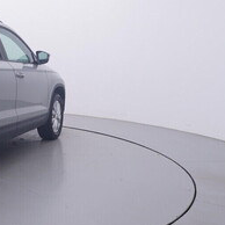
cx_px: -52
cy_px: 74
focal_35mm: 54
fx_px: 399
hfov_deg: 27.4
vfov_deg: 31.3
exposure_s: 1/80
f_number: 5
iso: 200
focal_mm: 15
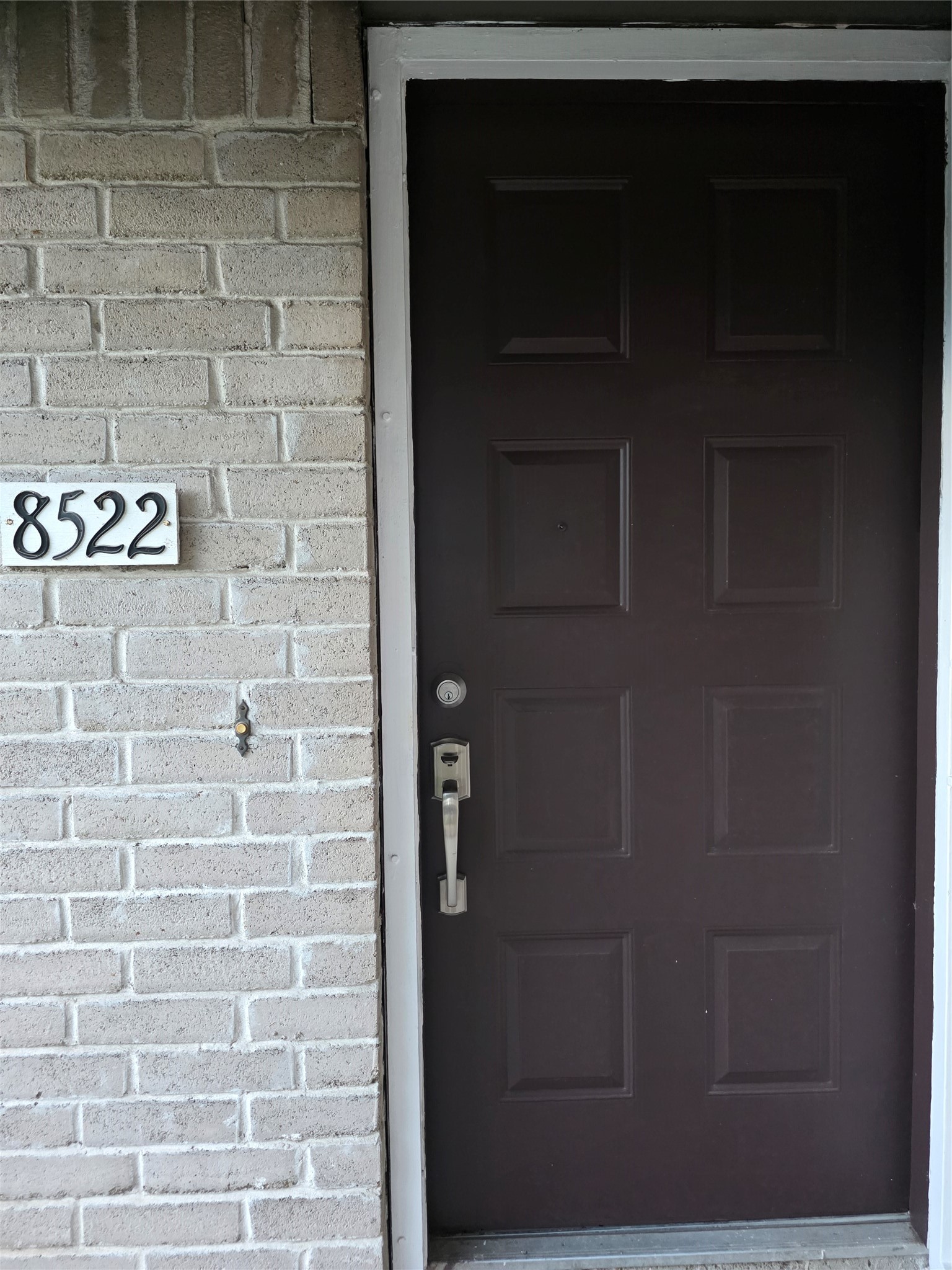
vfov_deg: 73.9
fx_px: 843
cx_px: 476
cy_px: 635
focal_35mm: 23
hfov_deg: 58.9
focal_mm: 6.3
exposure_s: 1/120
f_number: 1.7
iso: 1250
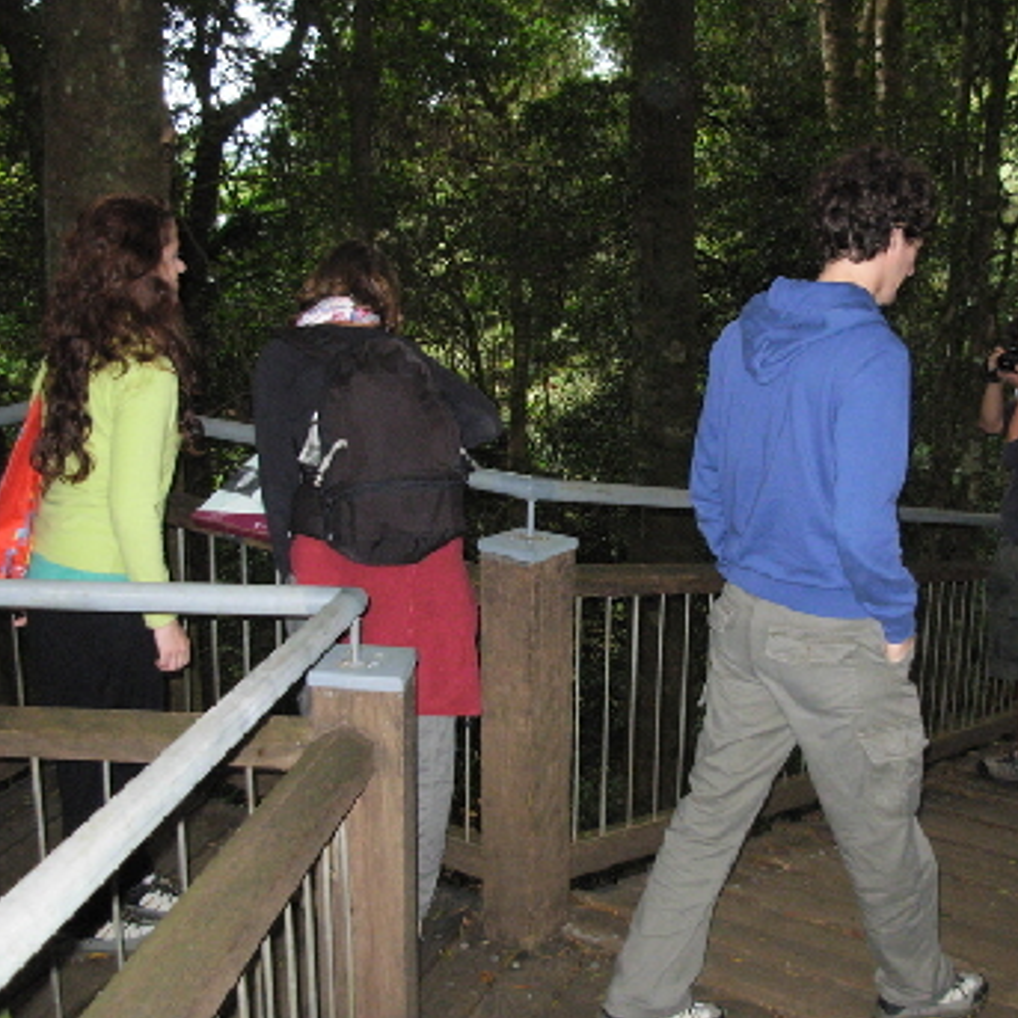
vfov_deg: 36.1
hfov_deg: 35.9
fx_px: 1564
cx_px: 635
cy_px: 510
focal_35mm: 47
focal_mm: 6.3
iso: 400
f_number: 2.9
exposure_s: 1/114
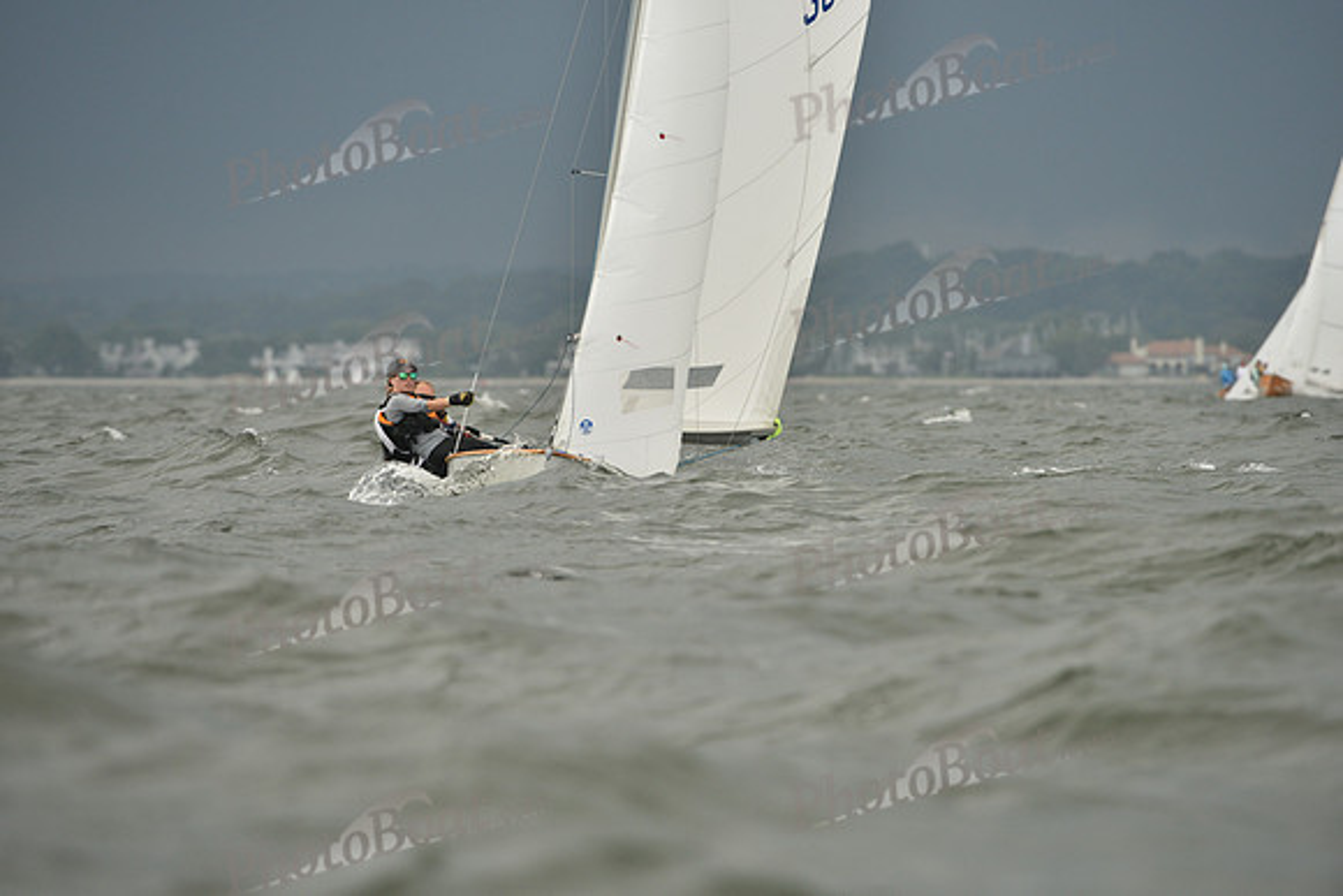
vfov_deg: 3.4
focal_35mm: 400
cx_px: 672
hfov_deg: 5.2
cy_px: 448
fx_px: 14925
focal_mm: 400
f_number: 6.3
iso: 320
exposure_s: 1/800
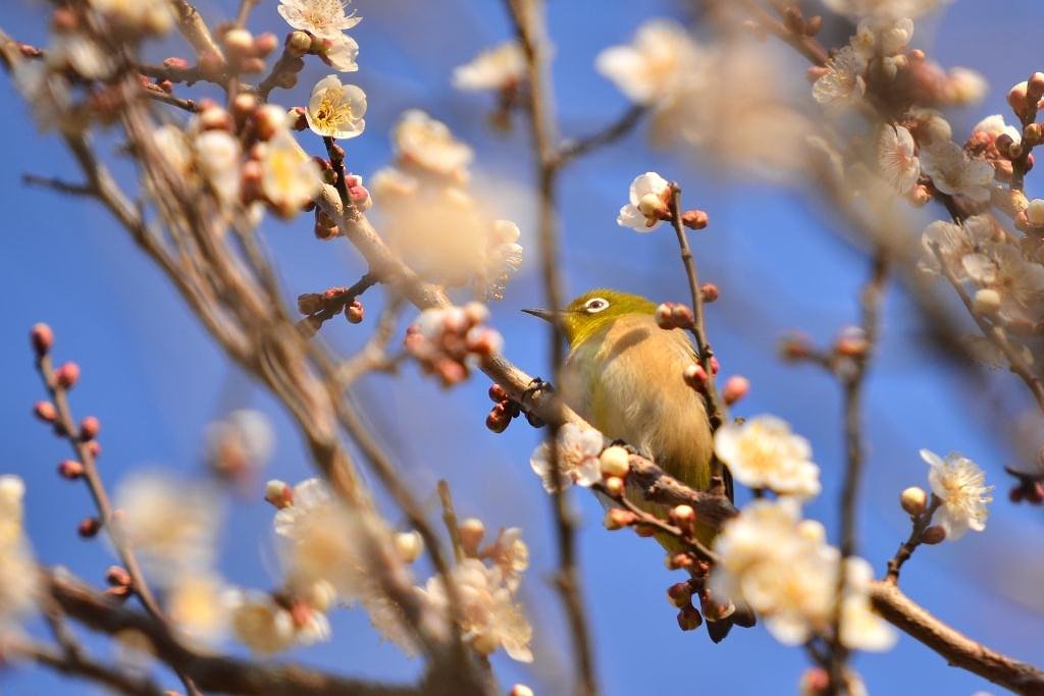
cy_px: 348
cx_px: 522
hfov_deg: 2.7
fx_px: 21752
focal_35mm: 750
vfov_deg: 1.8
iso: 180
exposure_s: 1/500
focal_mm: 500
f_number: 6.3
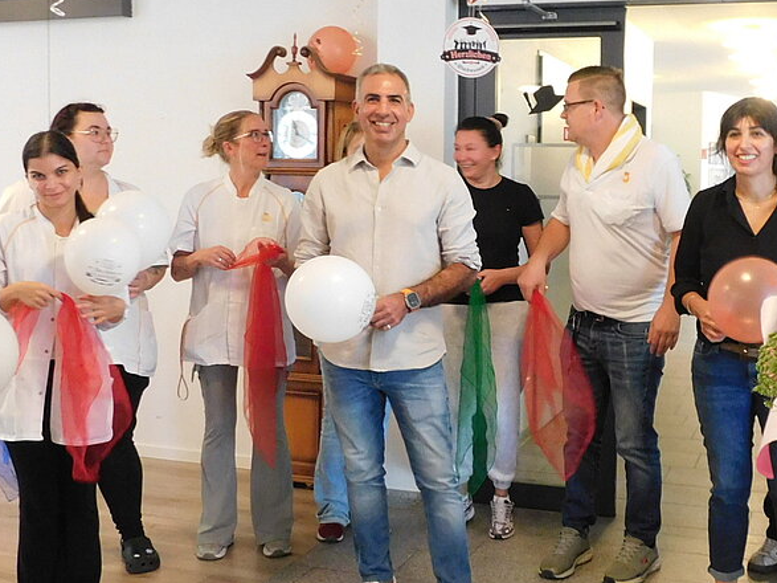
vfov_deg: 30.8
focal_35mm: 47
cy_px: 261
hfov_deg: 40.0
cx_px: 506
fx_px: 1055
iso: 400
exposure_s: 1/20
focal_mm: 4
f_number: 3
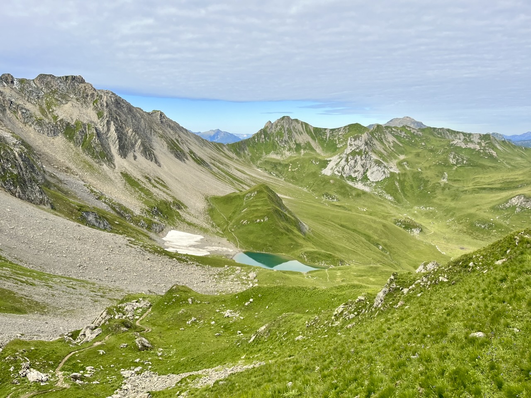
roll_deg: -1.7
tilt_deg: -9.5
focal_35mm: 26
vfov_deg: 53.1
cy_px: 199
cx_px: 266
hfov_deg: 67.3
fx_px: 399
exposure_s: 1/2899
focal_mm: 5.1
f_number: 1.6
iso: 50
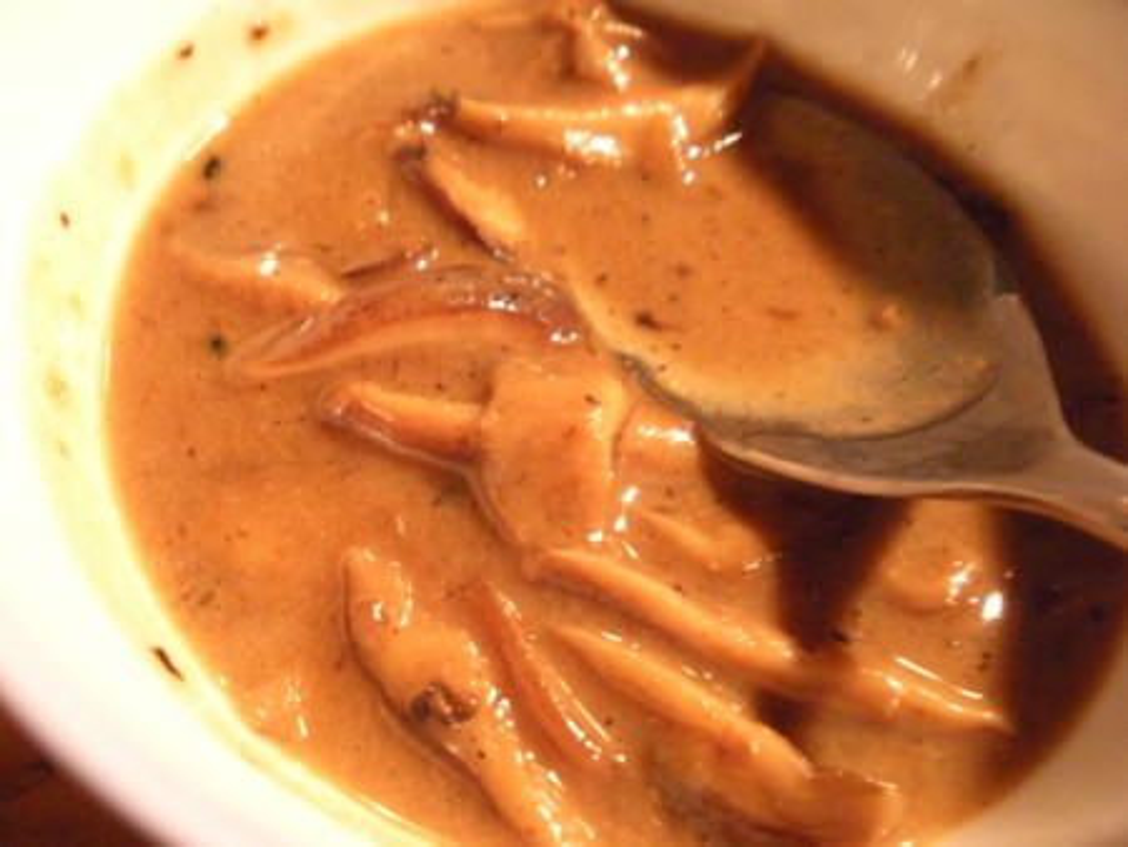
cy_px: 424
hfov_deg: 51.3
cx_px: 564
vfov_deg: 39.7
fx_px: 1174
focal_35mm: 36
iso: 800
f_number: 3.5
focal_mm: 6.3
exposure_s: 1/5.6
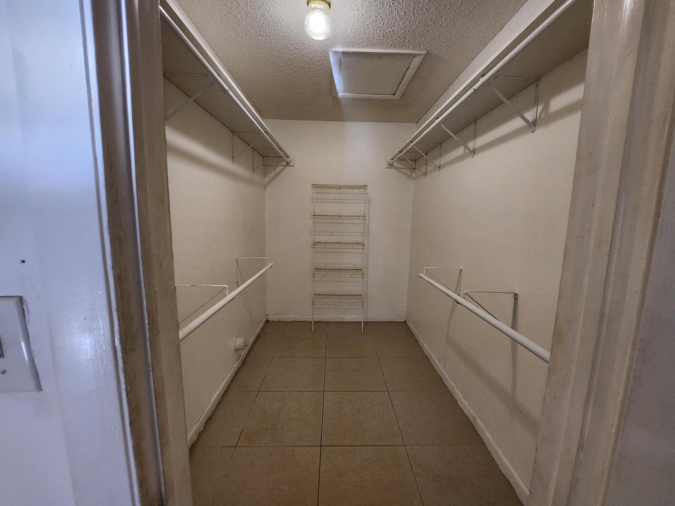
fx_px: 253
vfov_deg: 89.9
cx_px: 338
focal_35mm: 13
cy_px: 253
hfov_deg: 106.2
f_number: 2.2
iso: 160
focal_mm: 1.7
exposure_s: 1/60
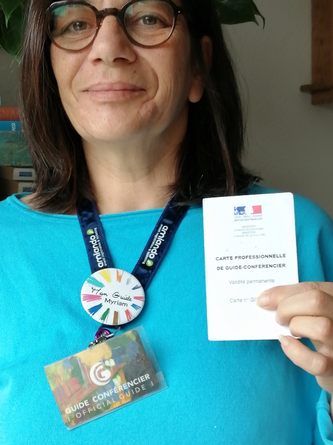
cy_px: 222
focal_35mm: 54
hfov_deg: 27.0
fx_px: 693
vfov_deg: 35.5
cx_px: 166
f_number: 1.8
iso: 80
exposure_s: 1/50
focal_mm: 3.46
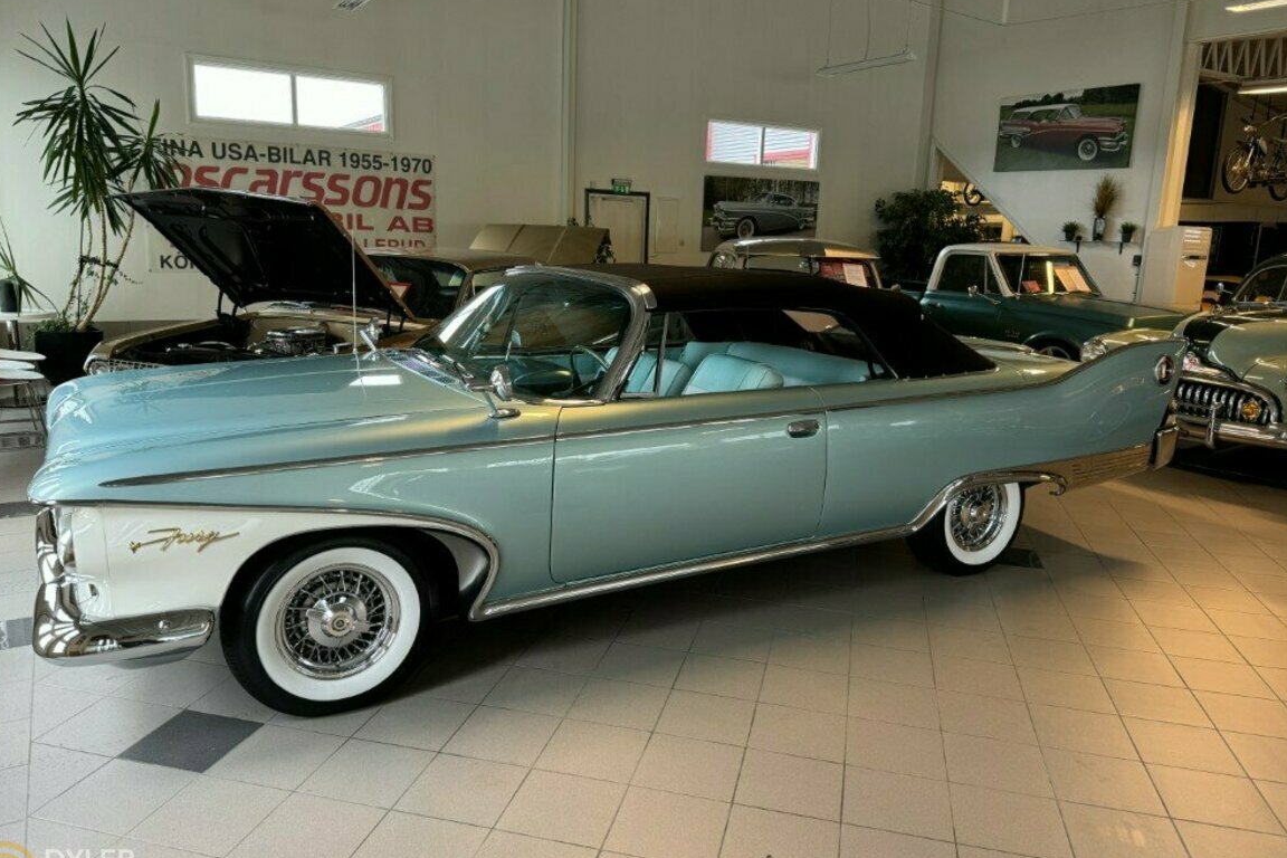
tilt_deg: -11.0
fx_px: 929
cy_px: 416
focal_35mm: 26
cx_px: 627
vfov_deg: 49.5
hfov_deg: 69.4
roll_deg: -1.2
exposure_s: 1/50
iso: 125
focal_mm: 6.76
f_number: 1.78
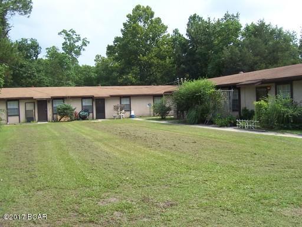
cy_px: 114
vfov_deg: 41.8
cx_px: 151
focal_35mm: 34
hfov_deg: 54.0
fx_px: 297
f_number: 5.6
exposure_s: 1/350
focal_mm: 5.6
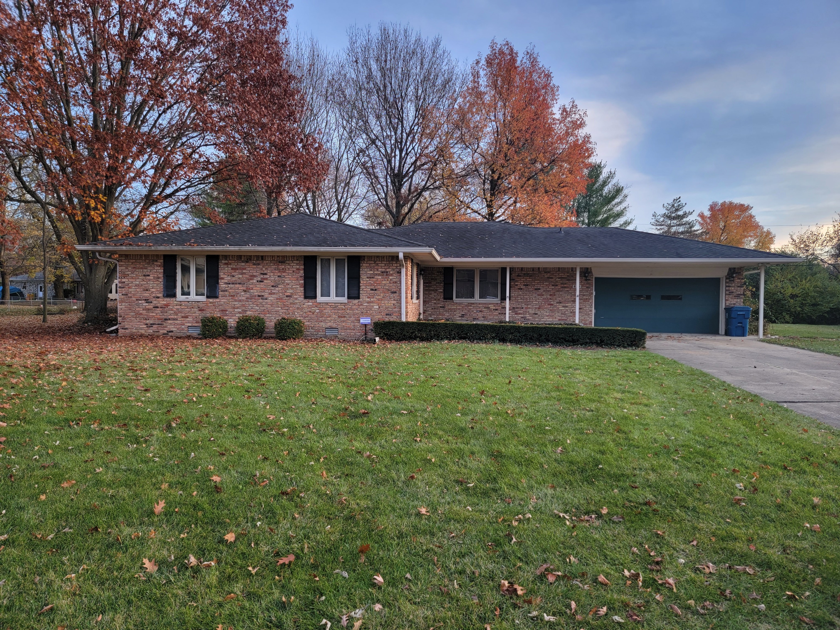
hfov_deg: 71.6
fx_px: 582
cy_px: 315
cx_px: 420
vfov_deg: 56.8
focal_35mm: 24
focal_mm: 6.7
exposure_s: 1/120
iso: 50
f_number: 1.8
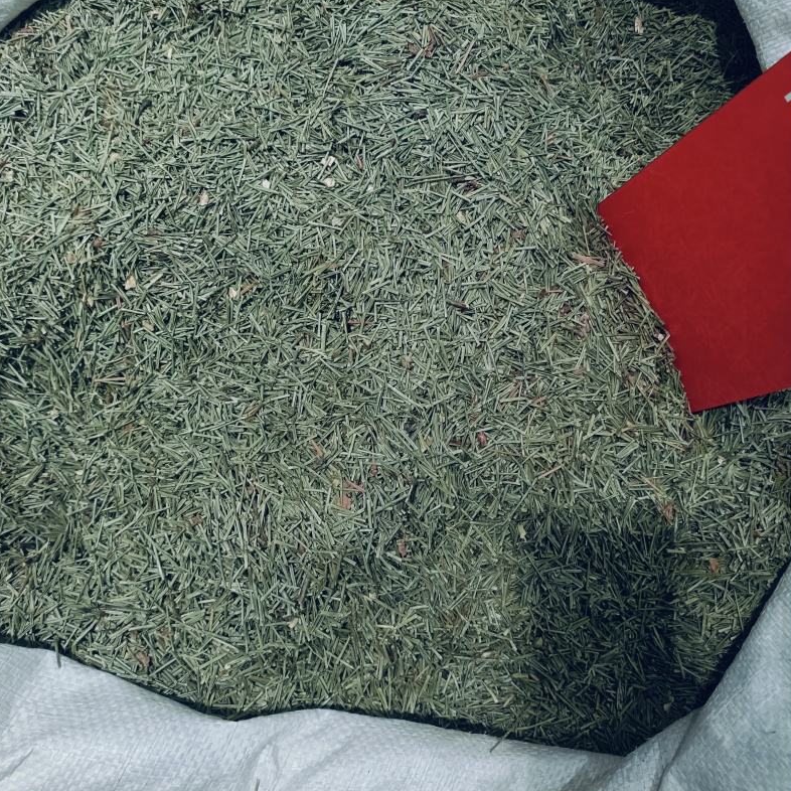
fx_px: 776
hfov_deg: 54.0
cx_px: 397
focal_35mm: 30
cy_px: 322
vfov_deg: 53.7
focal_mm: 4.7
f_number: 1.7
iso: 1493
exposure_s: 1/121
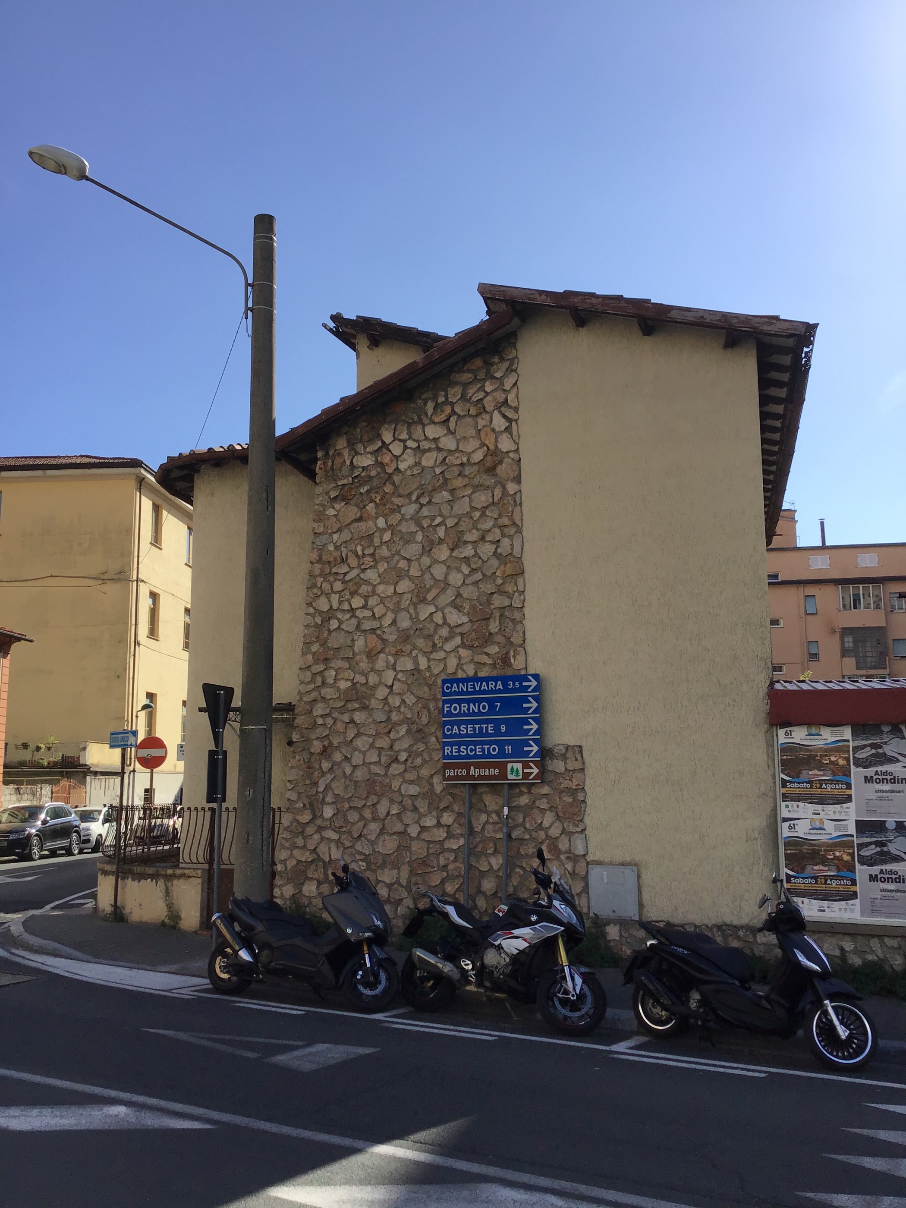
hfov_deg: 45.4
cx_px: 453
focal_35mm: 31
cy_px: 604
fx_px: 1082
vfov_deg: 58.4
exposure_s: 1/1294
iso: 25
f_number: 2.4
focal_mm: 3.3
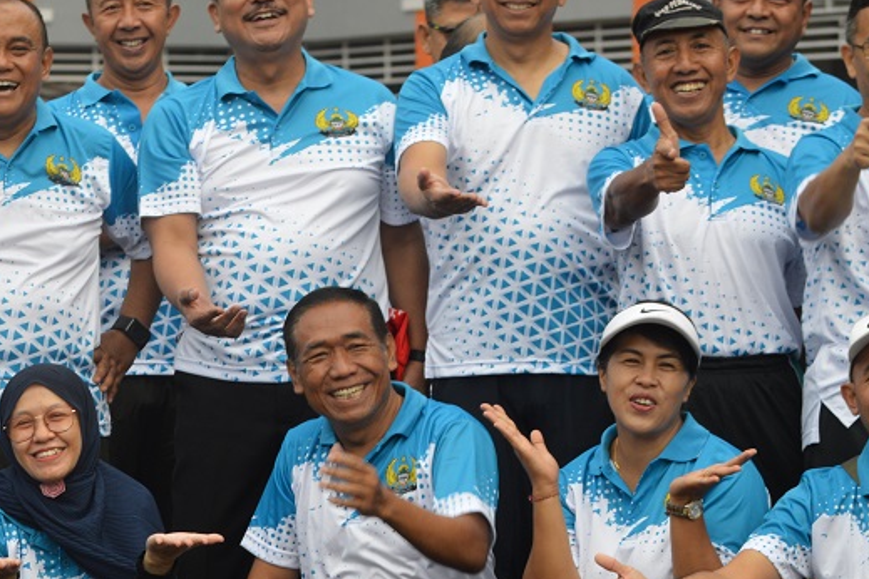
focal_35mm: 208
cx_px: 87
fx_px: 5020
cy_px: 355
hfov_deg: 9.8
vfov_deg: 6.6
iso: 280
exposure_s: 1/125
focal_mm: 72
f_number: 5.6
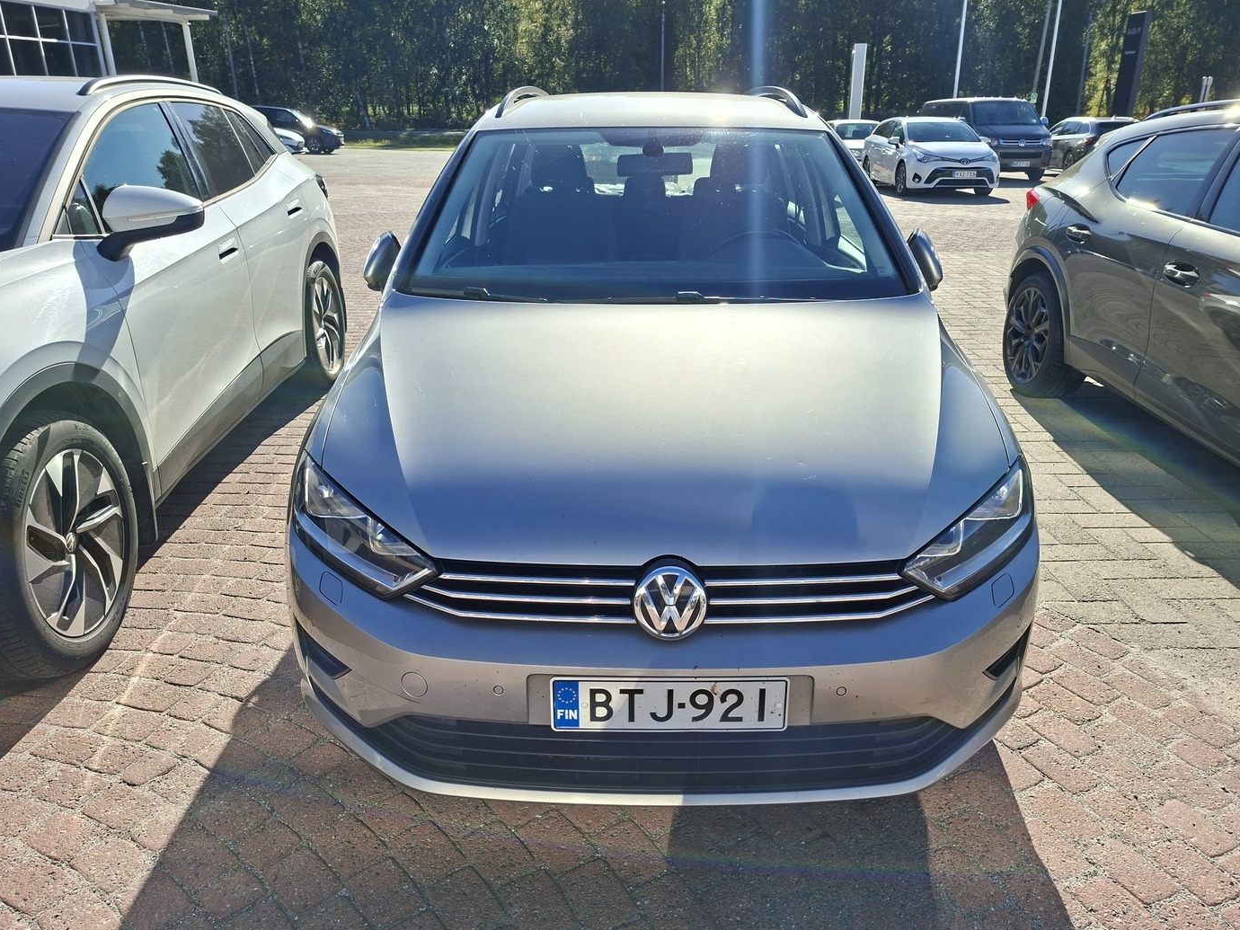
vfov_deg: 56.8
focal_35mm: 24
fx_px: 860
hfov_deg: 71.6
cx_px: 636
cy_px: 456
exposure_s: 1/1745
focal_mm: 5.54
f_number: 1.8
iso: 50
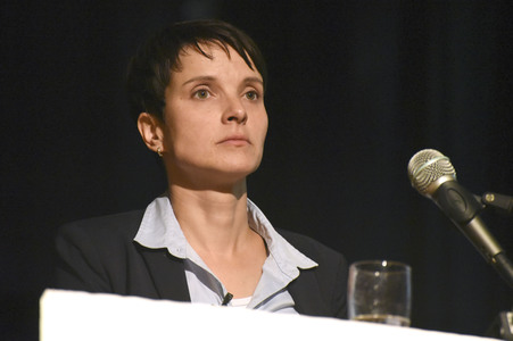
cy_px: 170
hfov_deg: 6.9
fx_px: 4272
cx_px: 256
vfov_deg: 4.6
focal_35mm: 300
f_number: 7.1
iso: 12800
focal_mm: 300
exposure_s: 1/250
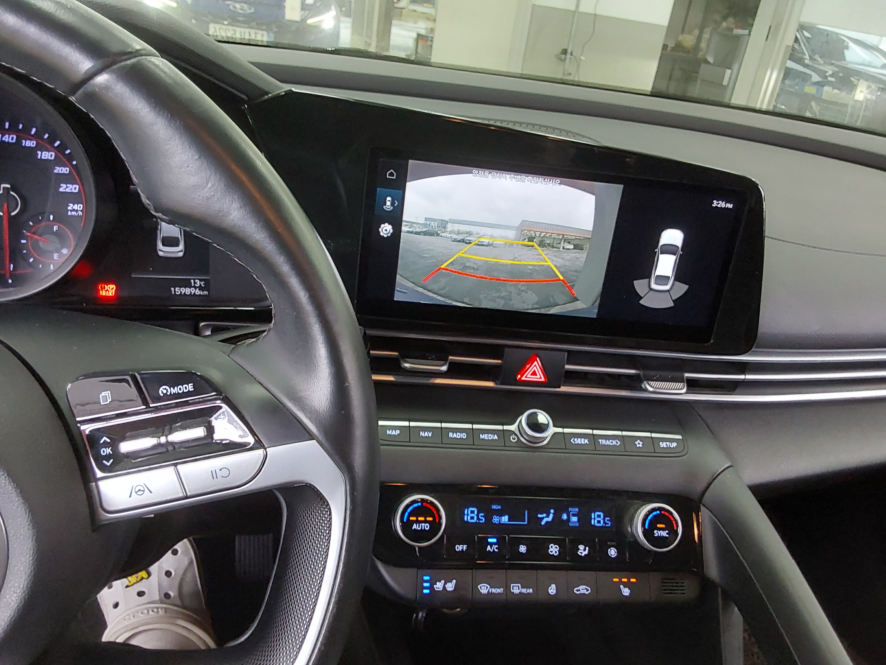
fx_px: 717
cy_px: 332
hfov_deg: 63.4
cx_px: 443
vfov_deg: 49.7
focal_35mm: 28
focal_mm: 2.91
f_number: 1.9
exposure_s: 1/60
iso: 400
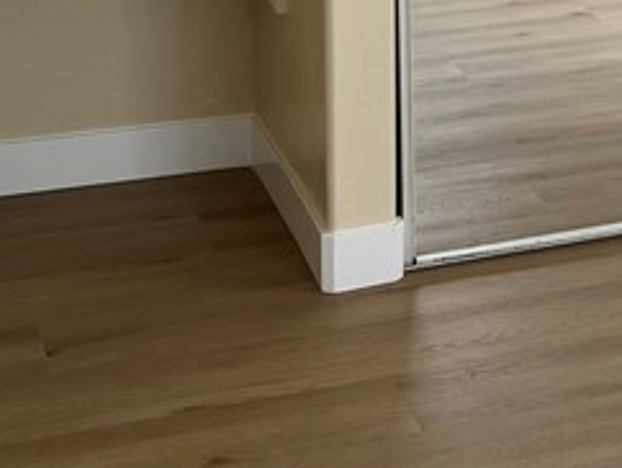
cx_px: 979
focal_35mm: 110
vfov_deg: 13.1
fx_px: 1979
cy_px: -113
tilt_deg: -12.3
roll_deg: -3.4
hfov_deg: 16.1
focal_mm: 5.7
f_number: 1.5
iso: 50
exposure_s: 1/172
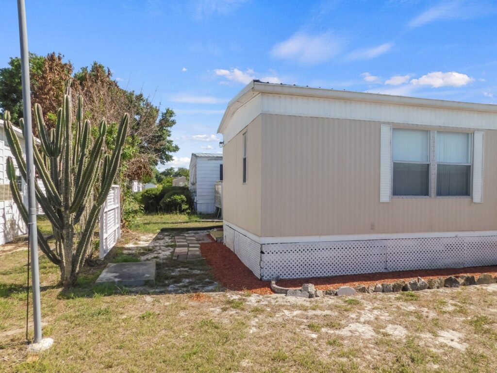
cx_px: 248
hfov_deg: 73.9
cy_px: 186
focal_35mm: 23
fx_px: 330
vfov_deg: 58.9
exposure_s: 1/1000
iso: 125
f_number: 3
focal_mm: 4
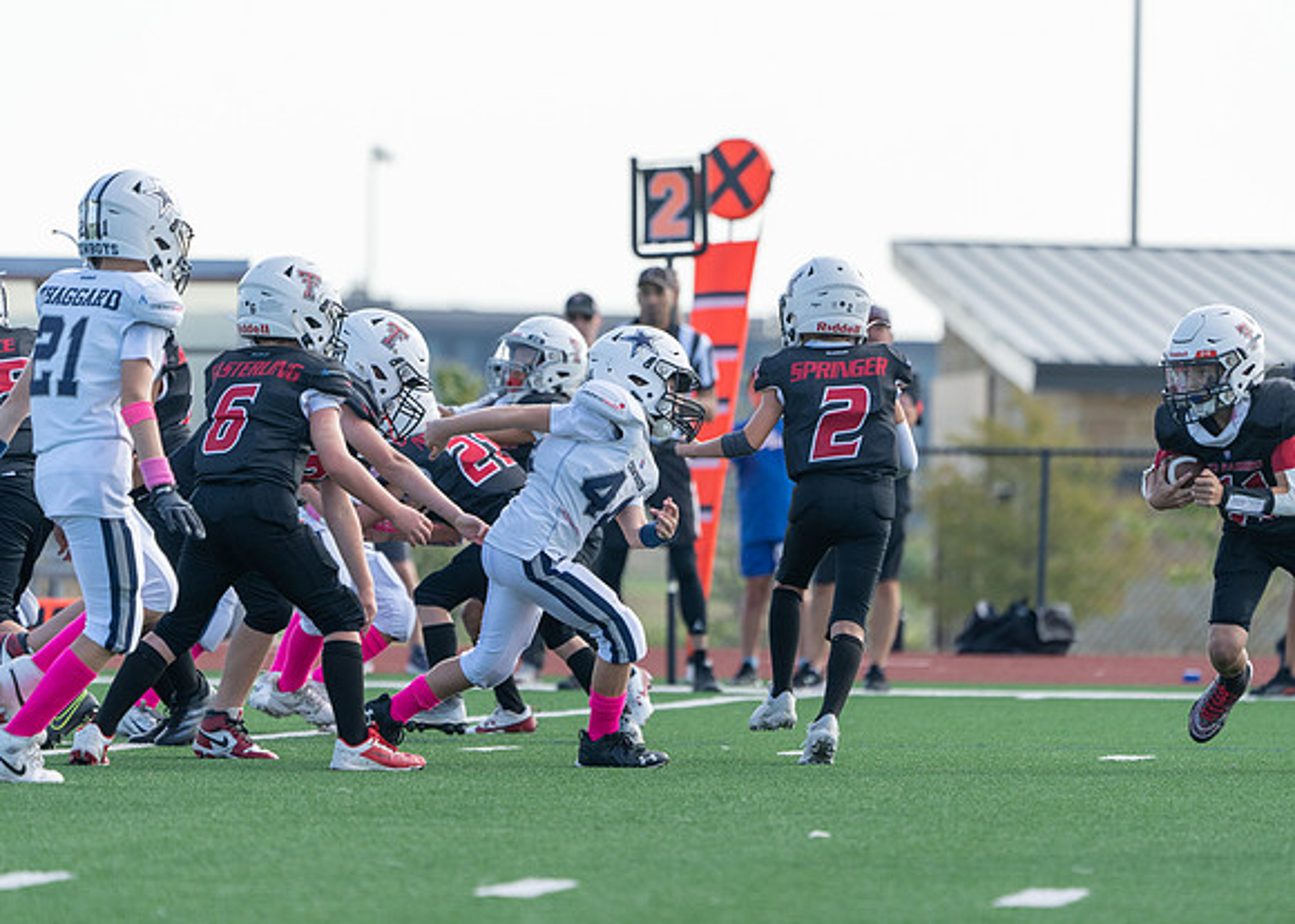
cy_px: 462
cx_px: 648
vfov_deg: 4.6
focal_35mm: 314
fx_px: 11559
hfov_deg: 6.4
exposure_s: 1/1250
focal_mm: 300
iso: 500
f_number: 5.6
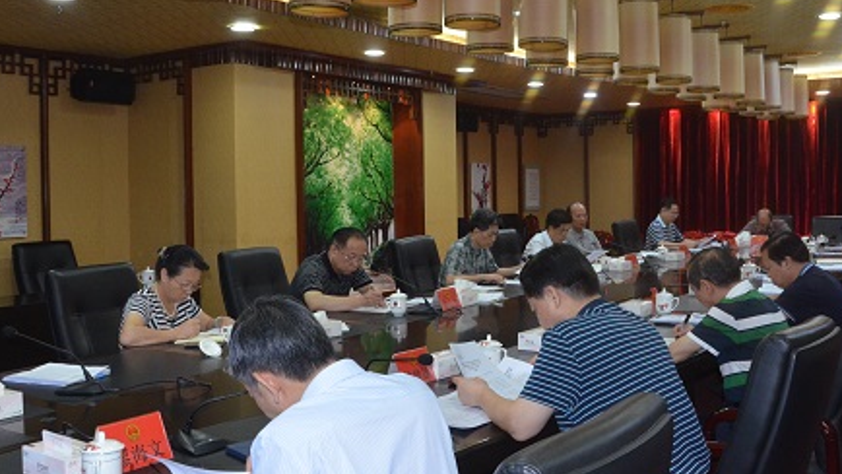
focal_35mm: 39
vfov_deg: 30.4
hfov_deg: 51.4
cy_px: 195
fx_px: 871
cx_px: 481
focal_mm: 18
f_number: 5.6
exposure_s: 1/60
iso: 1600
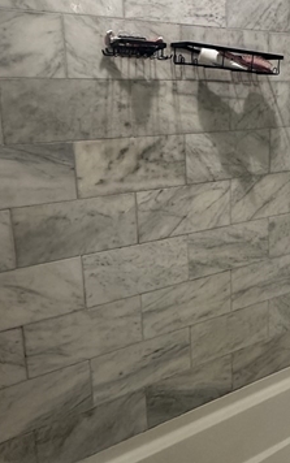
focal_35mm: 32
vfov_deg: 58.6
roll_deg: +0.7
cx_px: 235
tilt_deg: -9.5
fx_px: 404
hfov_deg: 37.9
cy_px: 164
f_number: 2.2
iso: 250
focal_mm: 2.22
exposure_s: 1/120
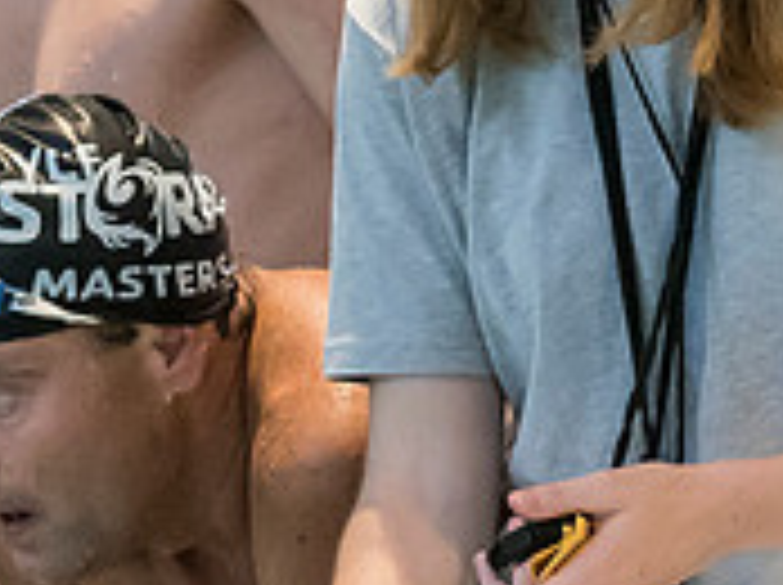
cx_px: 1180
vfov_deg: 1.2
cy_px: -10
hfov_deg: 1.6
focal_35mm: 1231
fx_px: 27806
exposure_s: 1/500
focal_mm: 150
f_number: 2.8
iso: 3200
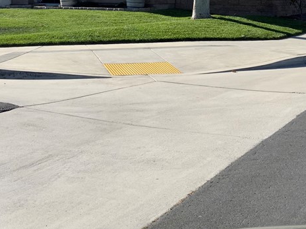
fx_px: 566
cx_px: 154
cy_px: 3
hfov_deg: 30.3
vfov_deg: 22.1
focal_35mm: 64
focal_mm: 3
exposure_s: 1/1912
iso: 16
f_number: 1.8
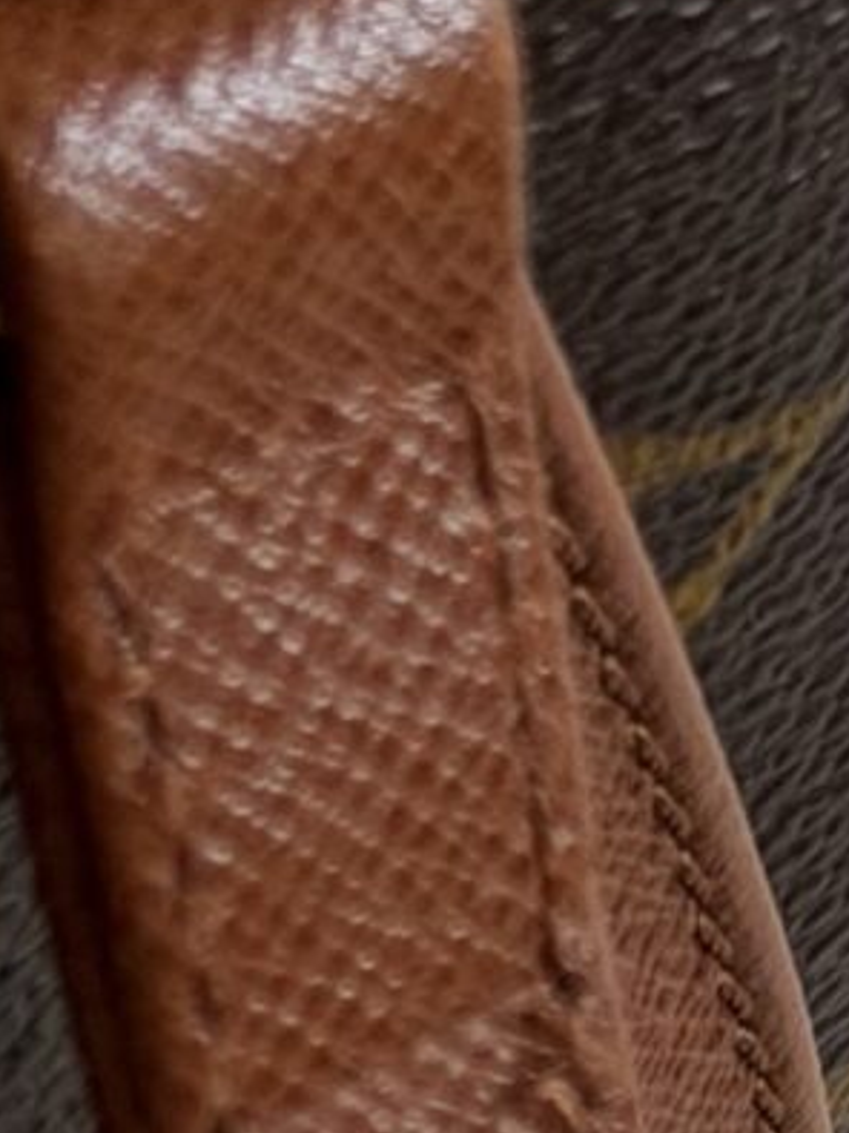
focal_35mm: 311
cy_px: 2120
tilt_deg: -75.2
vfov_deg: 6.2
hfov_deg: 4.8
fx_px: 10176
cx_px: 585
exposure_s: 1/121
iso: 80
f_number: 1.78
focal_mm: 6.76
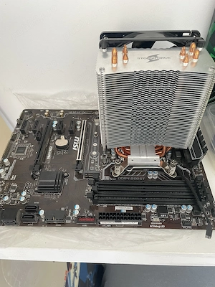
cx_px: 108
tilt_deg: -47.6
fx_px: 215
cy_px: 144
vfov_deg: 67.3
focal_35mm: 26
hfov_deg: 53.1
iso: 500
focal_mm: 4.2
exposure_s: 1/55
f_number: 1.6
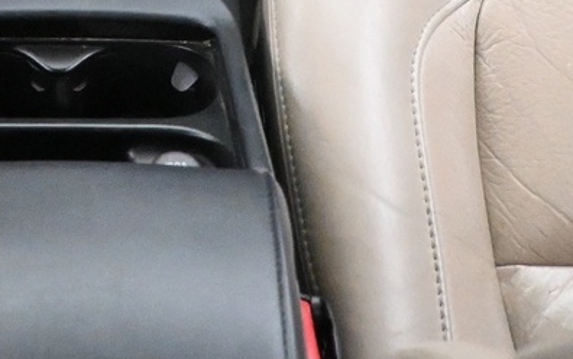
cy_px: -369
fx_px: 1562
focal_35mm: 100
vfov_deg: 11.7
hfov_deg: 20.5
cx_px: 87
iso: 9000
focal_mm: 16
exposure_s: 1/60
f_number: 3.5
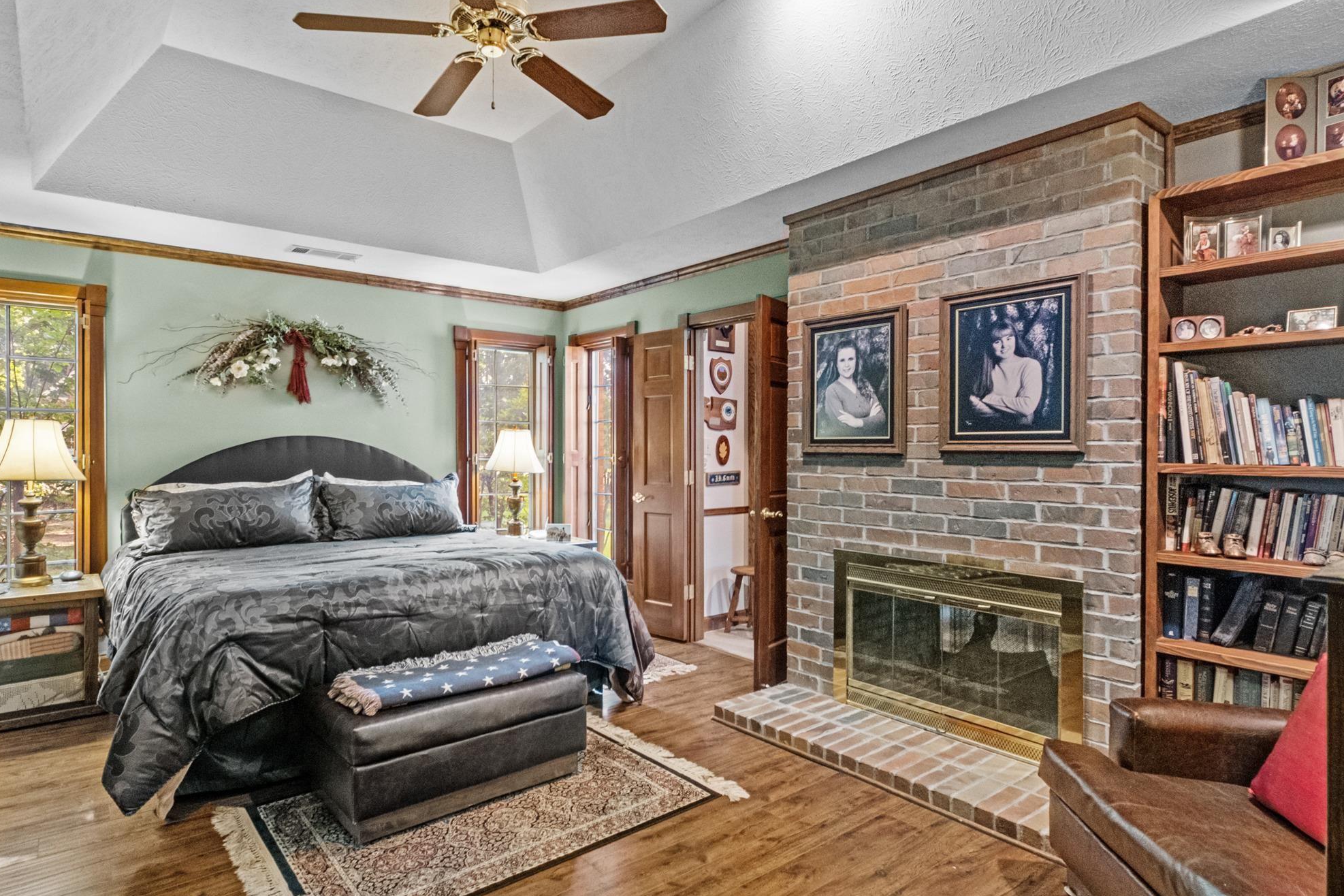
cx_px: 638
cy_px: 462
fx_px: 709
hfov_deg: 86.8
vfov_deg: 64.5
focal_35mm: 19
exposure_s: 1.5
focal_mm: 10
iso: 800
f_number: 7.1
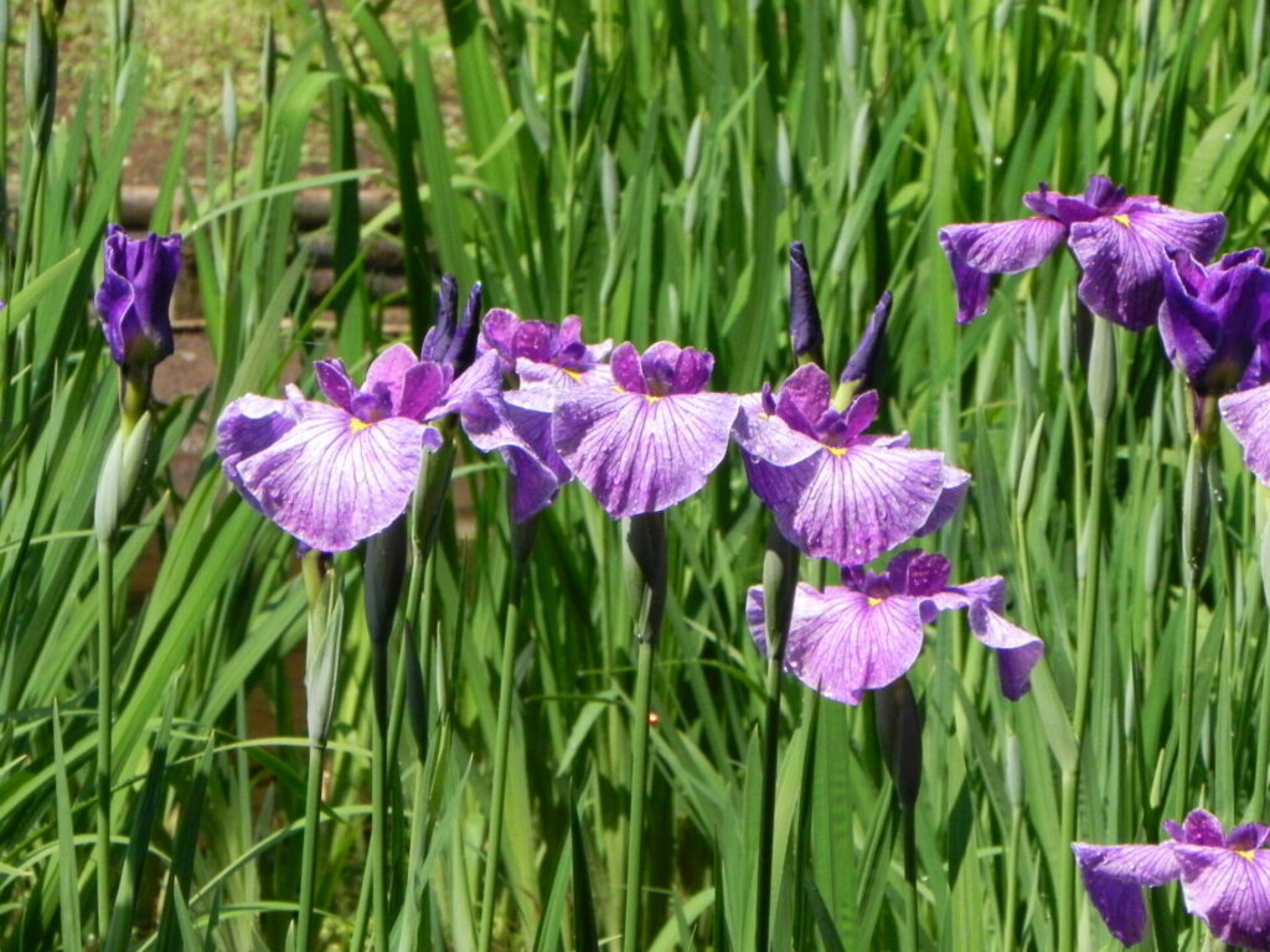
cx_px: 635
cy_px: 476
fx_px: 12364
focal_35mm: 337
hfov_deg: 5.9
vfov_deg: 4.4
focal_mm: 59.9
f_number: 8
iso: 800
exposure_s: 1/949
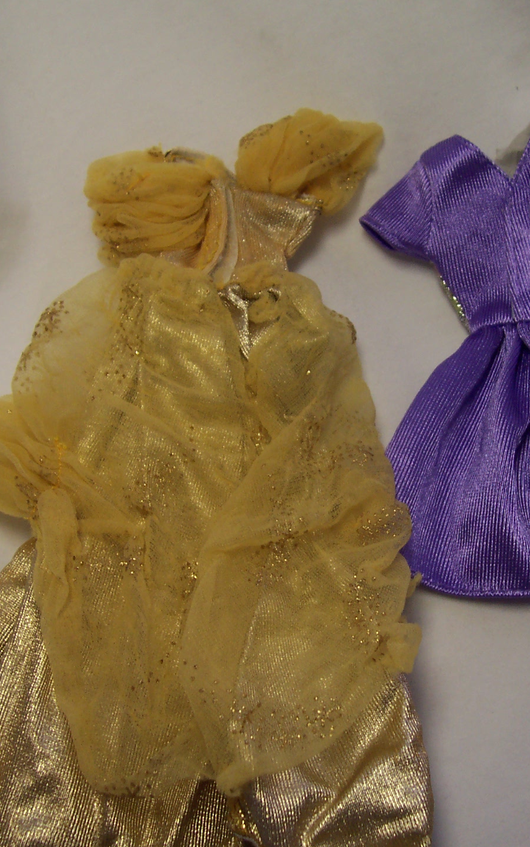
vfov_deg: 44.3
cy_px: 463
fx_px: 1040
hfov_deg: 28.4
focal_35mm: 45
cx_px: 347
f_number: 2.8
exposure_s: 1/90
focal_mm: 5.6
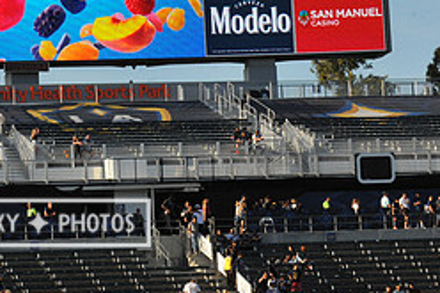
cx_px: 25
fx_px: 3005
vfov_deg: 5.6
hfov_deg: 8.3
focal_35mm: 246
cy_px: -44
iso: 1600
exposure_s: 1/1000
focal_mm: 105
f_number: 16
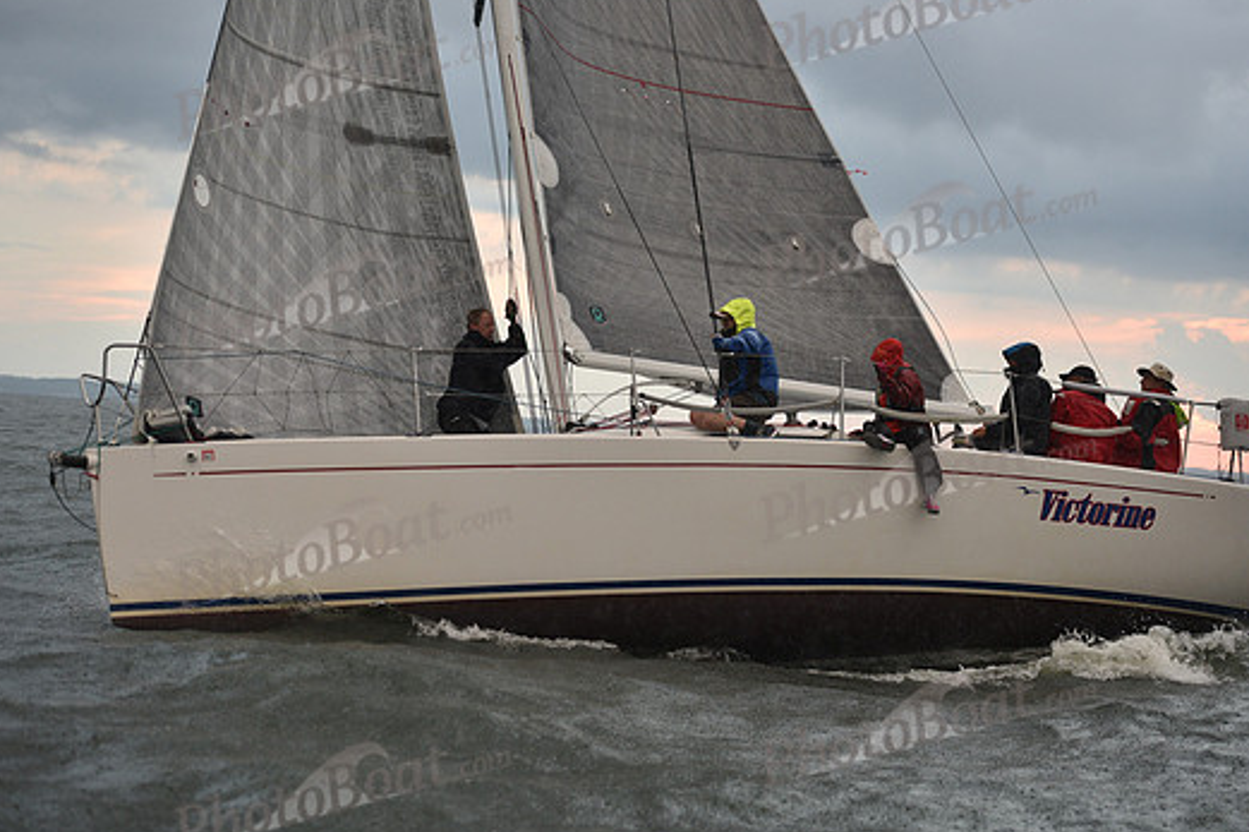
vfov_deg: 17.5
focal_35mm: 78
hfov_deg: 26.0
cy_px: 390
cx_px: 638
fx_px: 2705
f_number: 2.8
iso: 400
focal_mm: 70
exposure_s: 1/500
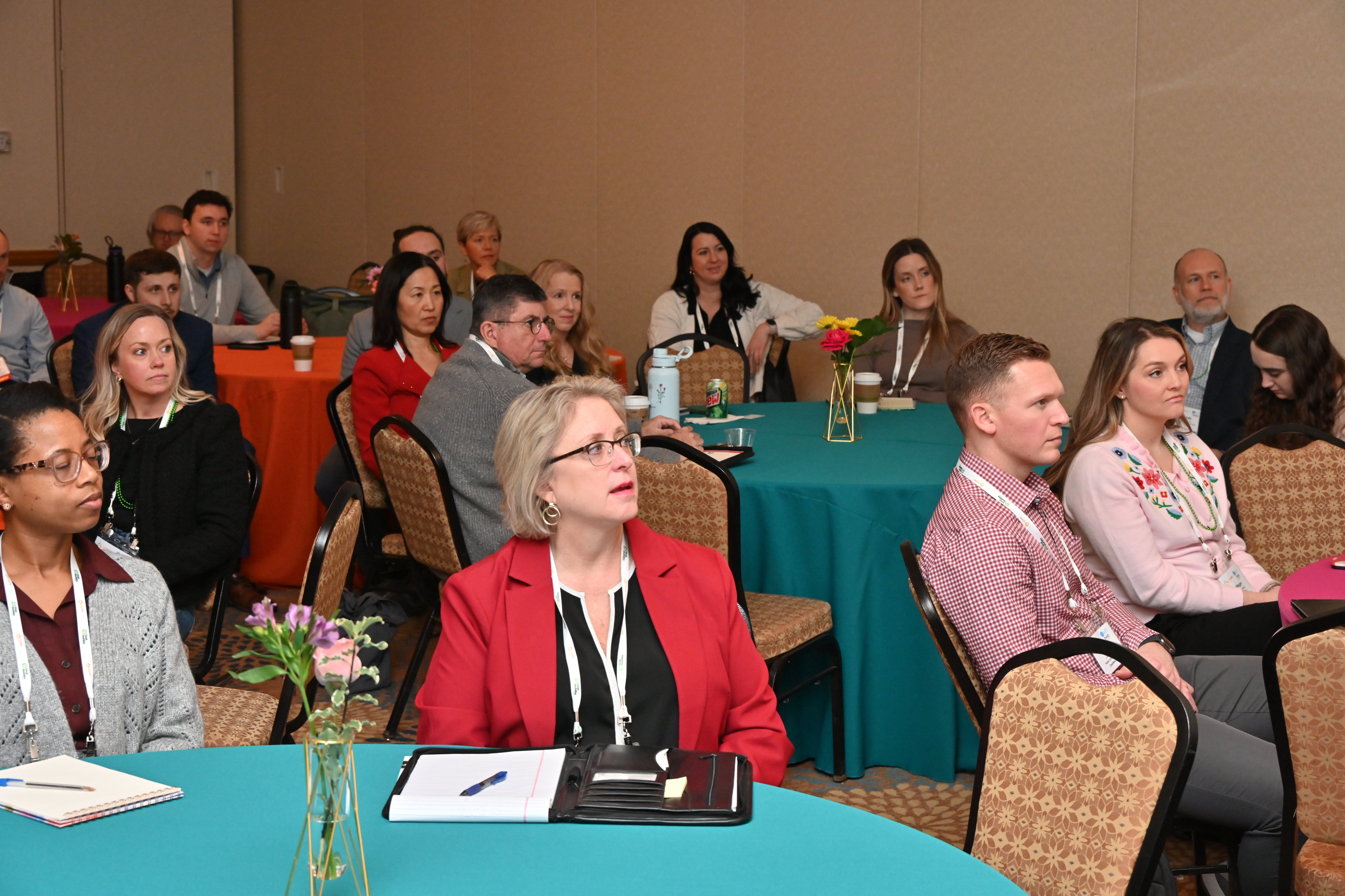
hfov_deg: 32.9
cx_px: 672
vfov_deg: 22.3
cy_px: 448
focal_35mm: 61
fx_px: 2279
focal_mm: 61
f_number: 8
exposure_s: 1/60
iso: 2000
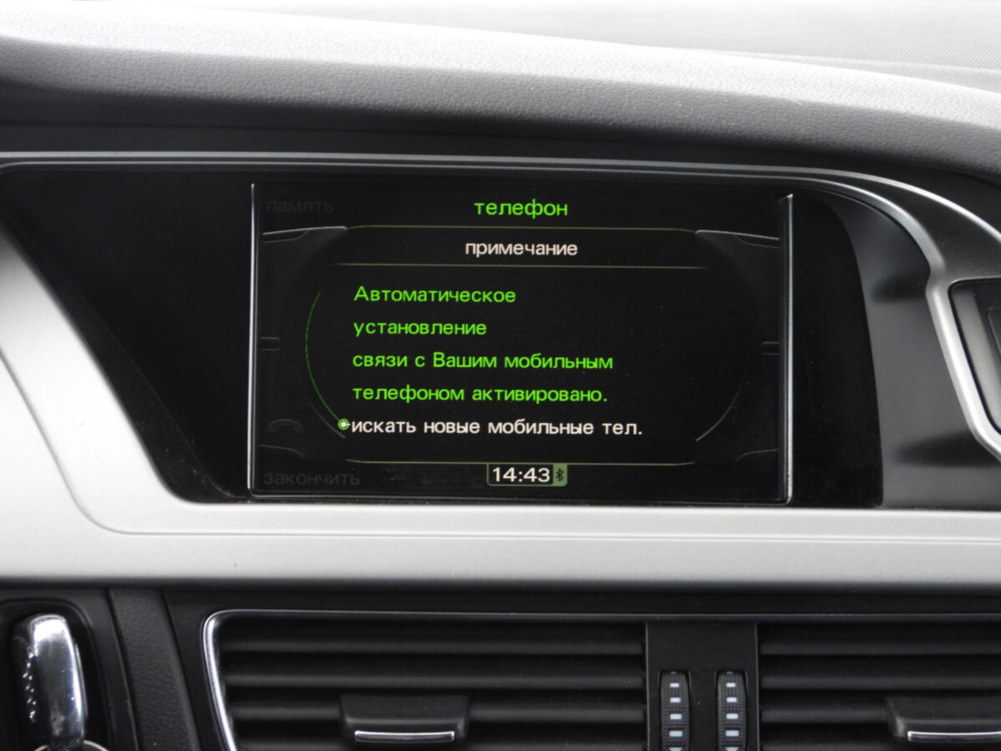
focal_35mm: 105
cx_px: 500
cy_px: 376
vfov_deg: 14.1
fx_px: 3037
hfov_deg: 18.7
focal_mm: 18.9
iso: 250
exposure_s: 1/60
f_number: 4
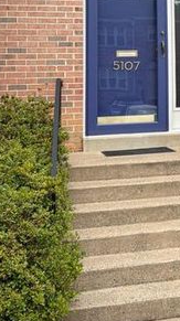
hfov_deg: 17.4
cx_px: 231
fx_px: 553
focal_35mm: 65
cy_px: 28
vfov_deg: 30.8
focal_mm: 5.96
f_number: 1.6
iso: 50
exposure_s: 1/1344
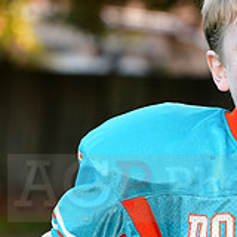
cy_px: 175
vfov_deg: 3.4
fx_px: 3950
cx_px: 272
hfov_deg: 3.4
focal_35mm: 510
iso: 400
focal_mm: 110
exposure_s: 1/160
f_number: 4.5
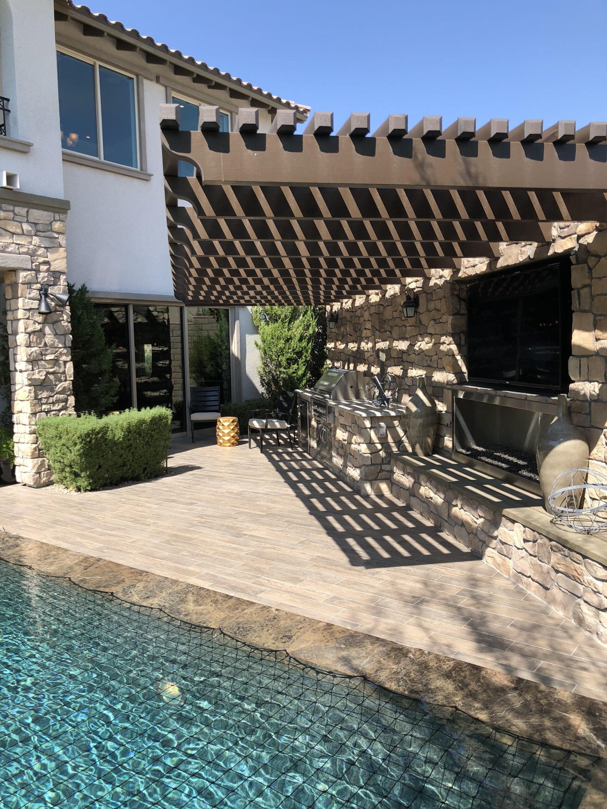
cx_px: 304
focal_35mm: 28
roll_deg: +1.4
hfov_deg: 49.7
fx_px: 655
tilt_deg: -3.9
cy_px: 404
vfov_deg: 63.4
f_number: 1.8
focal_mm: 3.99
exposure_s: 1/979
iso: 20
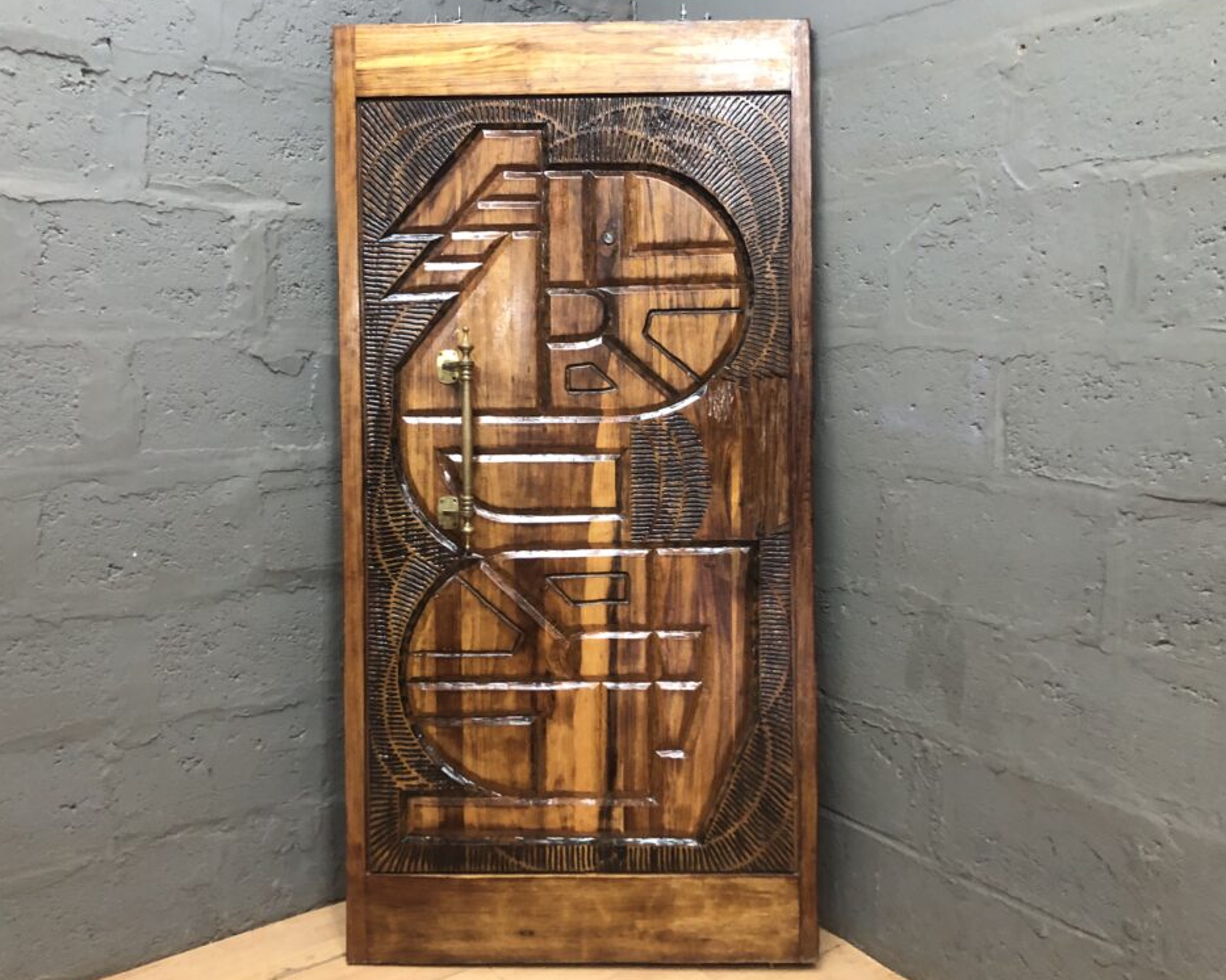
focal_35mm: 30
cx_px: 587
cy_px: 486
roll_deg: -0.9
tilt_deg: -7.6
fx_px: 1088
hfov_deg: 58.8
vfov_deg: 48.5
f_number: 1.8
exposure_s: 1/13
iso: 100
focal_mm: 3.99
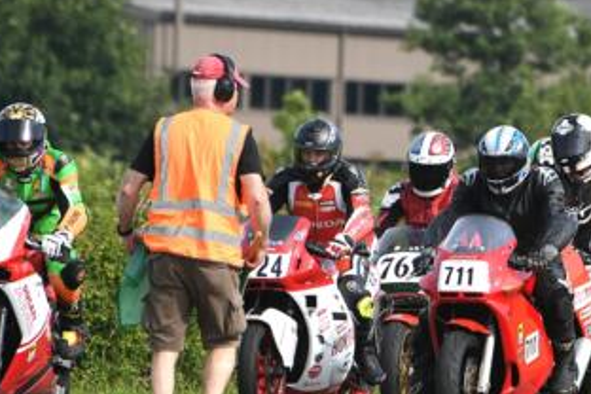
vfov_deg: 1.6
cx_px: 540
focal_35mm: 836
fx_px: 13723
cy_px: 201
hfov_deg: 2.5
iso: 200
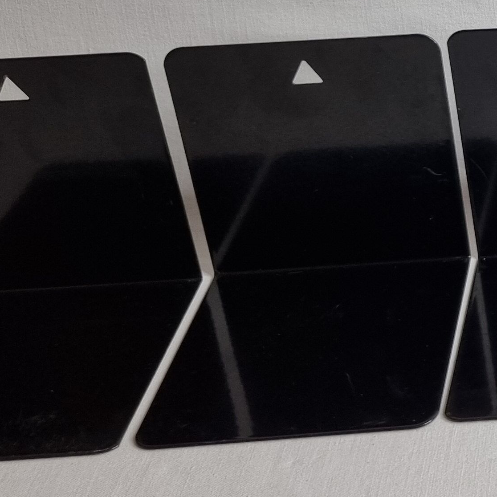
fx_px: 1348
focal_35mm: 83
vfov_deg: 20.5
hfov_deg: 18.4
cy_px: 69
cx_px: 760
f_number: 1.8
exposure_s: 1/100
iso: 50
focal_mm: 5.4
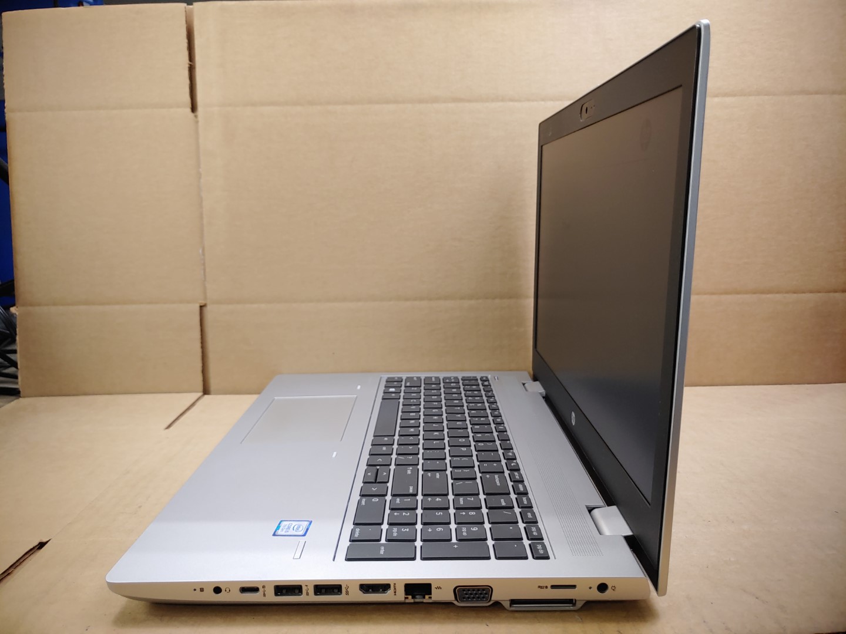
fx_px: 635
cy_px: 317
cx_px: 423
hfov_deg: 67.3
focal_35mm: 26
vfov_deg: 53.1
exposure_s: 1/120
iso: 50
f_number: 1.8
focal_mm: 4.36
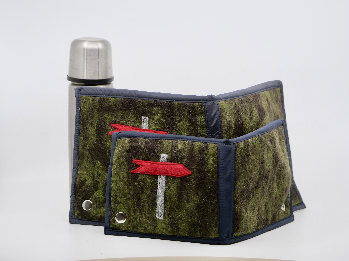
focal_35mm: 170
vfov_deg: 8.7
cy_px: 130
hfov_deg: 11.6
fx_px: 1714
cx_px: 174
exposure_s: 1/200
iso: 500
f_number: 5
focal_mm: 85
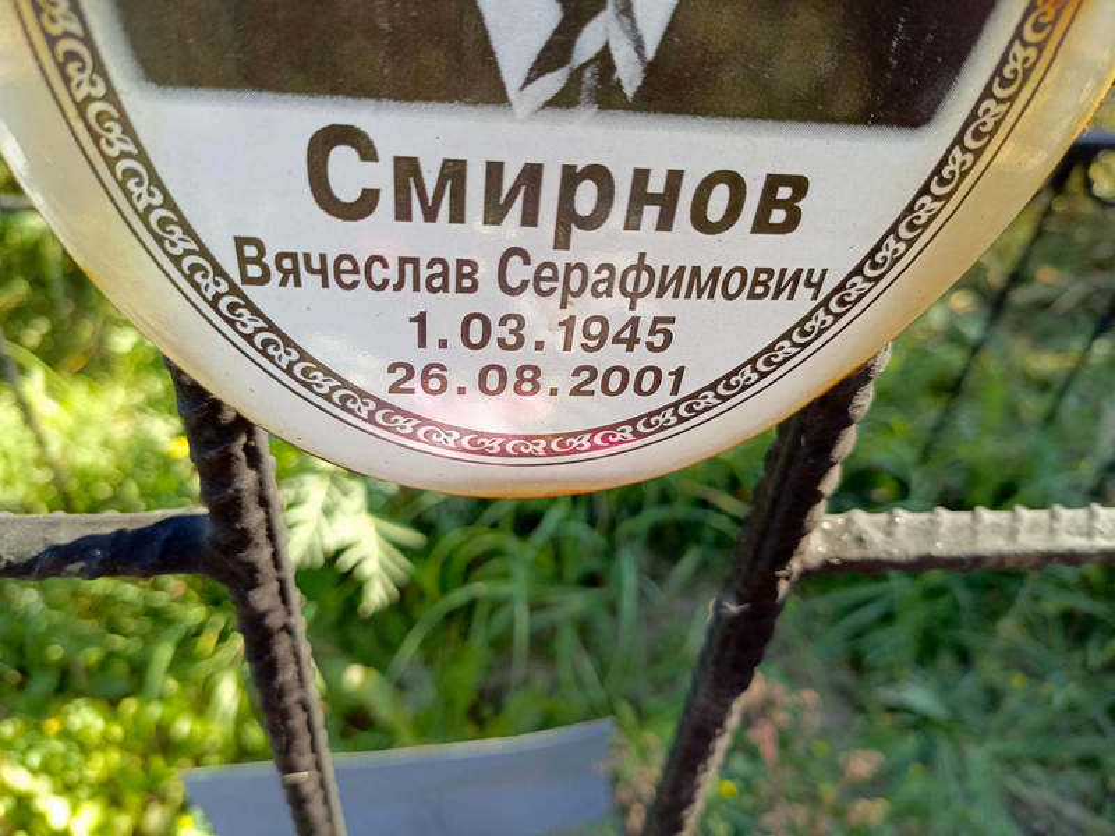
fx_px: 805
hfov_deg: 69.4
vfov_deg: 54.9
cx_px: 558
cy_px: 418
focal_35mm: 25
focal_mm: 4.76
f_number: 1.69
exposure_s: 1/176
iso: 112
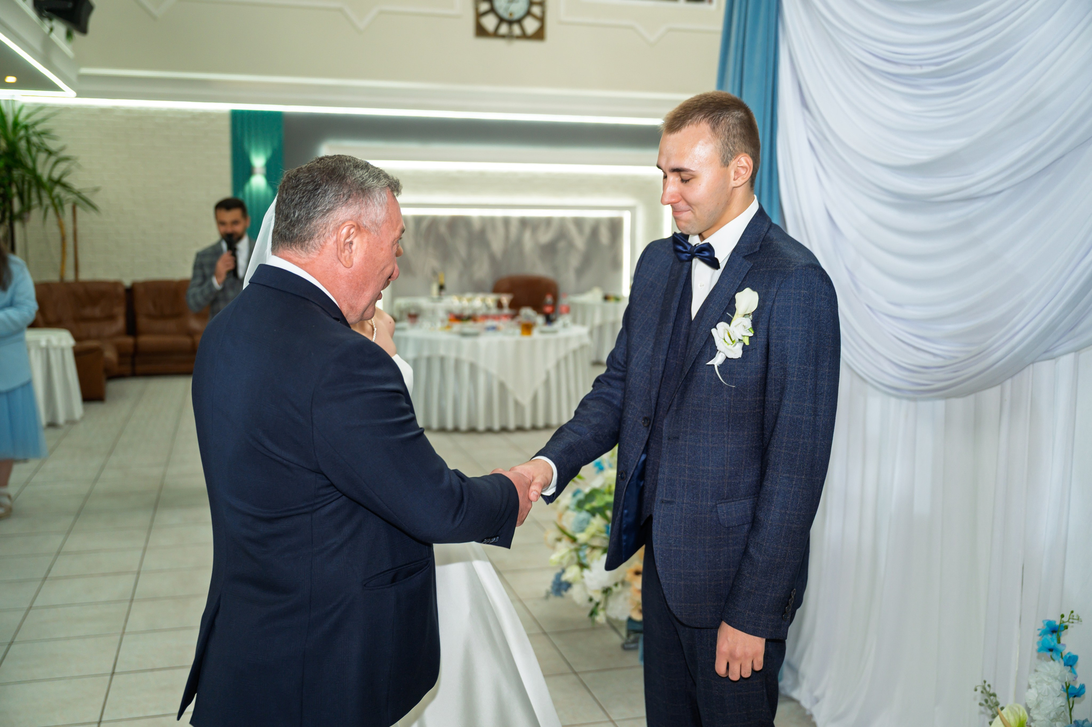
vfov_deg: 36.9
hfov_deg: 53.3
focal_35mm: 36
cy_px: 363
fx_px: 1088
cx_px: 549
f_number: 2.8
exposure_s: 1/200
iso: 320
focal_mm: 35
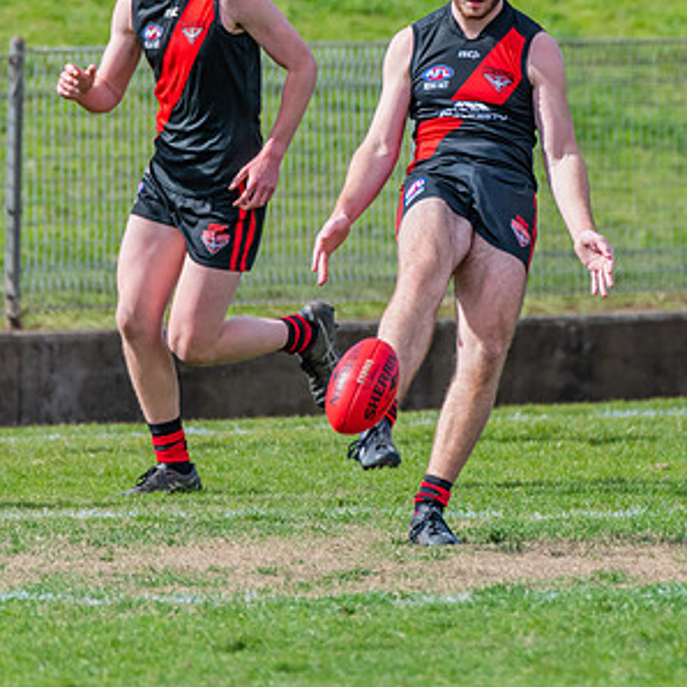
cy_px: 152
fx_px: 25844
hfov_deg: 1.5
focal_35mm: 1151
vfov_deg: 1.5
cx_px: 434
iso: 800
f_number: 6.3
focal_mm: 550
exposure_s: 1/1600
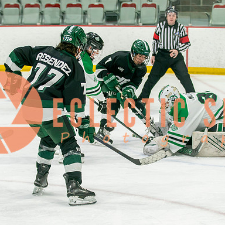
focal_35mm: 166
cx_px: 88
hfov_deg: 10.5
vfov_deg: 10.5
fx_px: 1221
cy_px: 121
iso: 800
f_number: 3.2
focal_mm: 70
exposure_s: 1/640
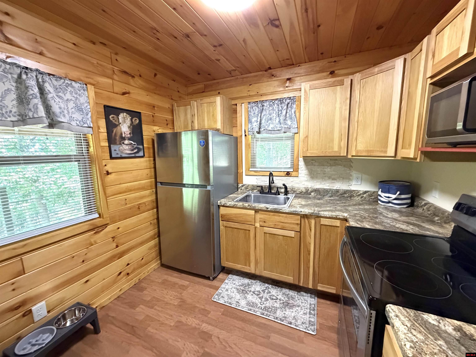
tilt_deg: -7.1
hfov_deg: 102.1
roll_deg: +1.7
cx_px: 238
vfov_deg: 85.7
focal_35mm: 14
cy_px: 178
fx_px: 193
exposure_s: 1/60
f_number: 2.2
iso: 800
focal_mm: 2.22
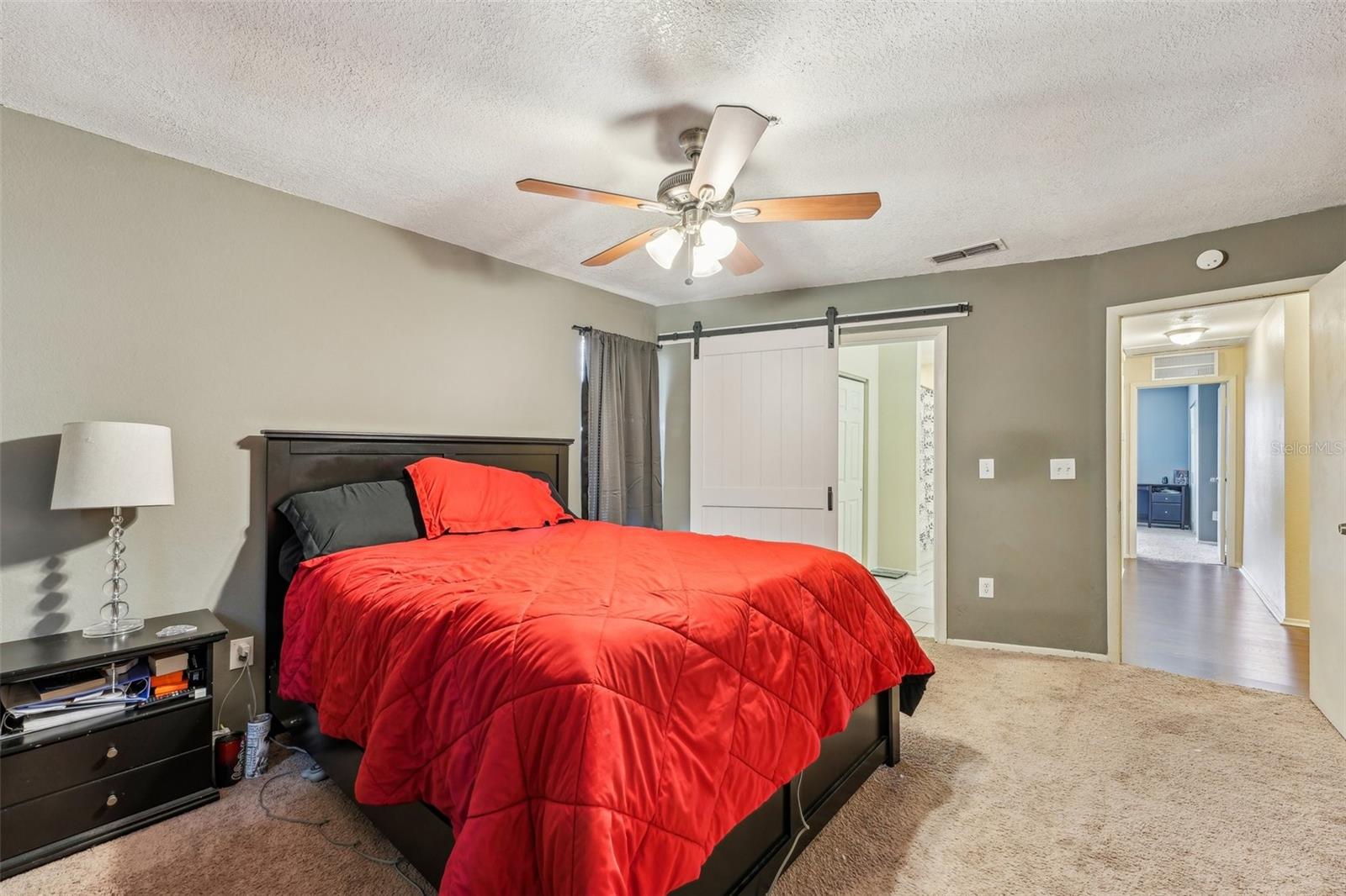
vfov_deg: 81.2
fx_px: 523
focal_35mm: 14
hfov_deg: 104.3
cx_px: 673
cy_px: 448
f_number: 8
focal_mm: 14
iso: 200
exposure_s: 1/1.67
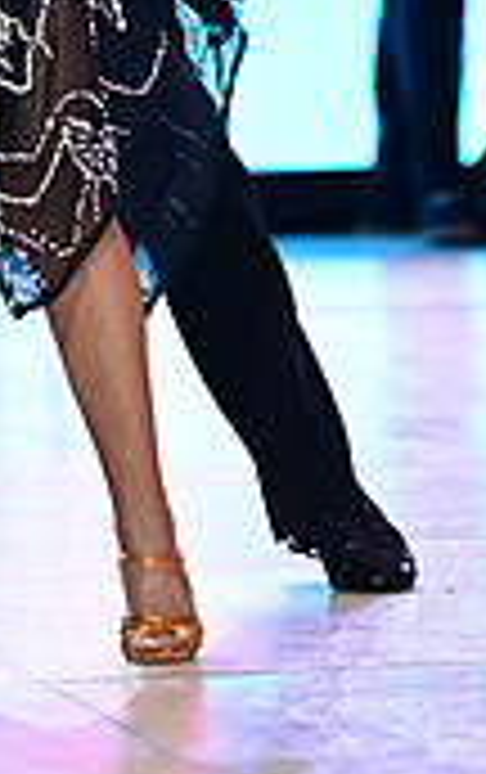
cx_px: 176
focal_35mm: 515
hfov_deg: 2.6
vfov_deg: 4.1
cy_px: -261
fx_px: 10878
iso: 2000
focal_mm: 150
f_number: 2.8
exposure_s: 1/400
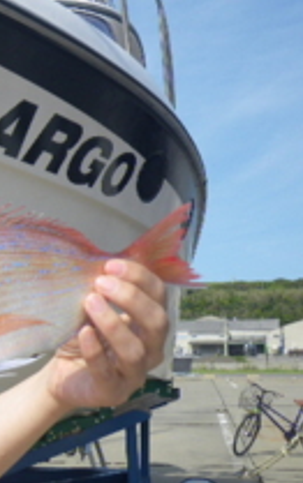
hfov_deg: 17.4
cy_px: 268
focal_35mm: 69
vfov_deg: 29.7
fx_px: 910
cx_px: -123
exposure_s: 1/320
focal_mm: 6.1
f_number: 3.8
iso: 50
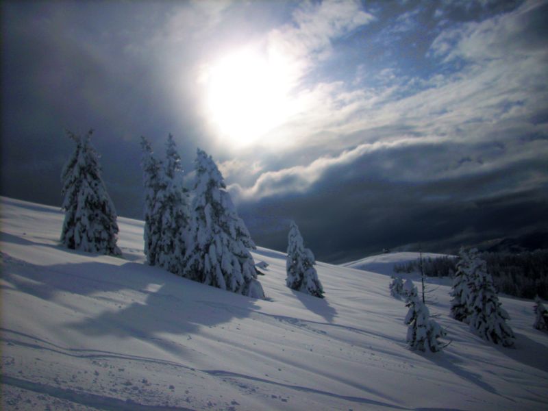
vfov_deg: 38.7
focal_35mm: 37
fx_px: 586
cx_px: 274
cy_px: 206
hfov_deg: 50.1
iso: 64
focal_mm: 6.2
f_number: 5.6
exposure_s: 1/2000
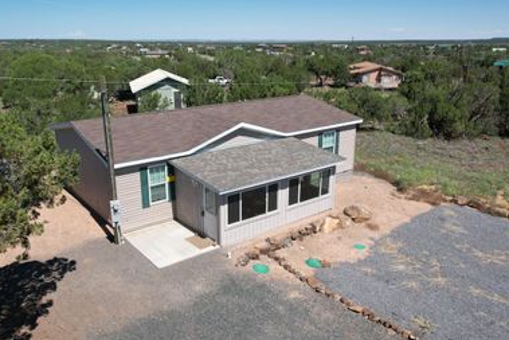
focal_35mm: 29
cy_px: 161
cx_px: 238
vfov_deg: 45.0
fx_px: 410
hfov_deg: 63.6
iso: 100
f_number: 2.8
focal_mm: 8.38
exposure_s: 1/500
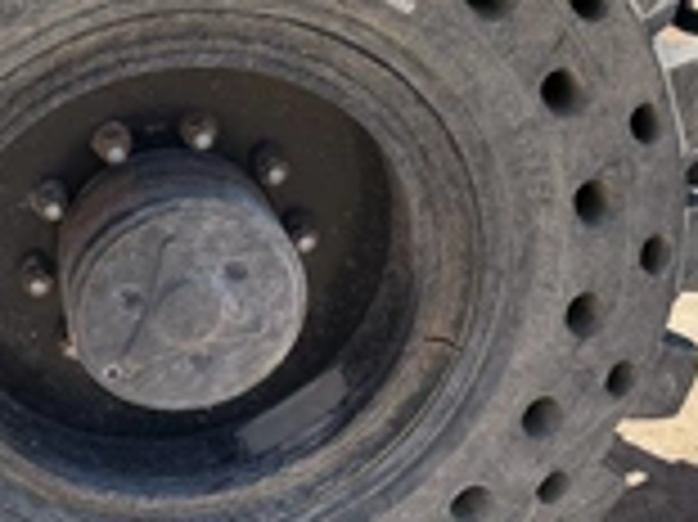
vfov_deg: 23.6
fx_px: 1249
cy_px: 216
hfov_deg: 30.5
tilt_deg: -24.3
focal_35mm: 62
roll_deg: +0.4
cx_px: 140
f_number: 1.78
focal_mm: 6.76
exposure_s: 1/2299
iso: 80
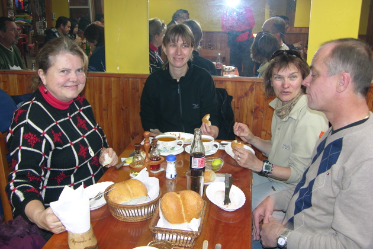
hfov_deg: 51.9
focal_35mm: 37
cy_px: 126
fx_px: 383
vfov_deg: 35.9
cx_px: 188
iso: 50
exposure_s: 1/30
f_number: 2.8
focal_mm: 8.9
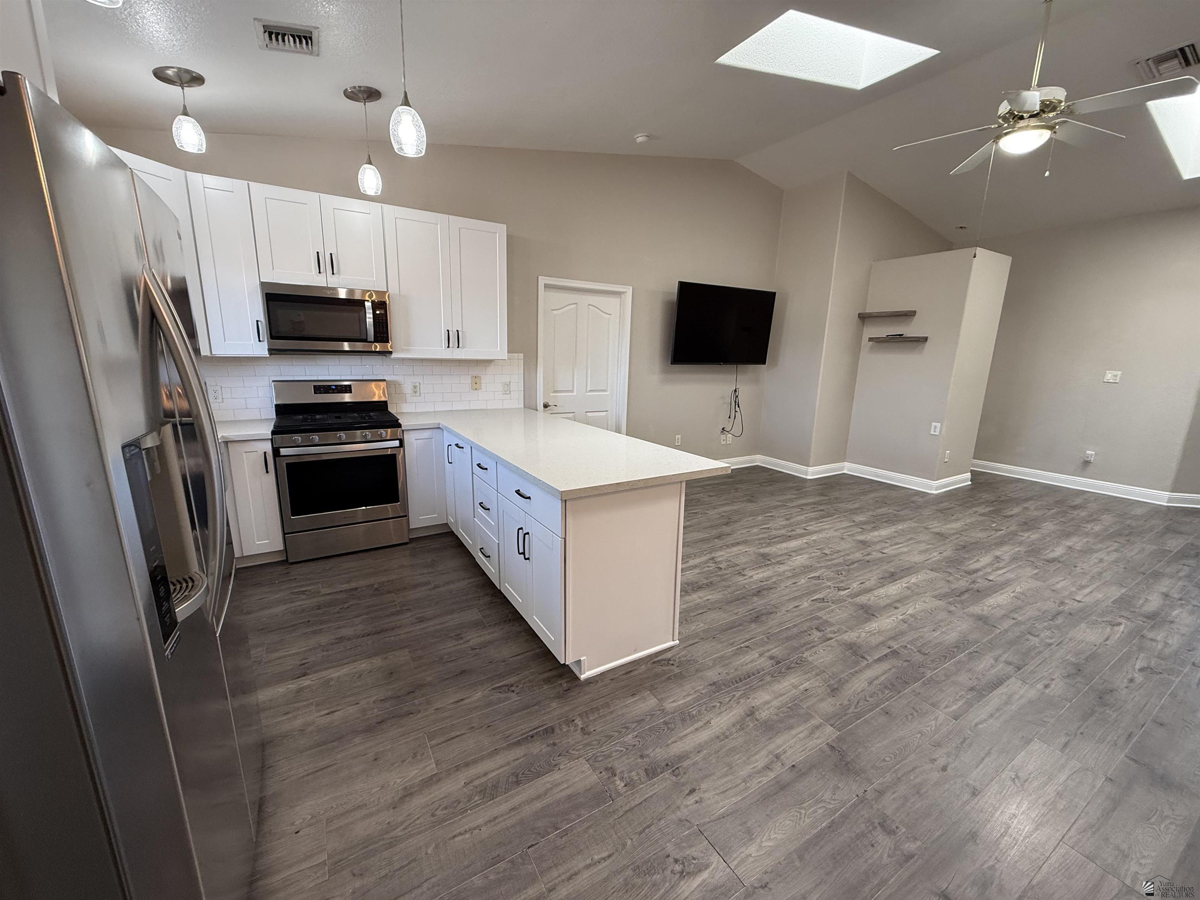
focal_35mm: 14
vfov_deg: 85.7
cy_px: 450
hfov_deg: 102.1
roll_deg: -1.0
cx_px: 600
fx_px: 485
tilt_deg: -11.1
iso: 160
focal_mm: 2.22
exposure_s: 1/120
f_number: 2.2
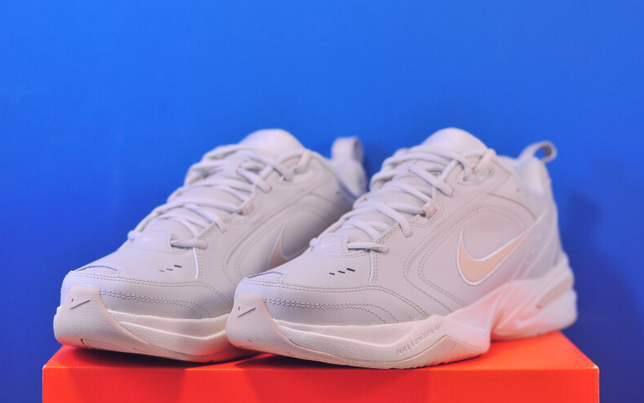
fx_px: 1352
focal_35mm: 77
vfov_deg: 16.9
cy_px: 199
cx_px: 320
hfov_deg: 26.8
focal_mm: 50
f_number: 2.5
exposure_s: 1/320
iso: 250
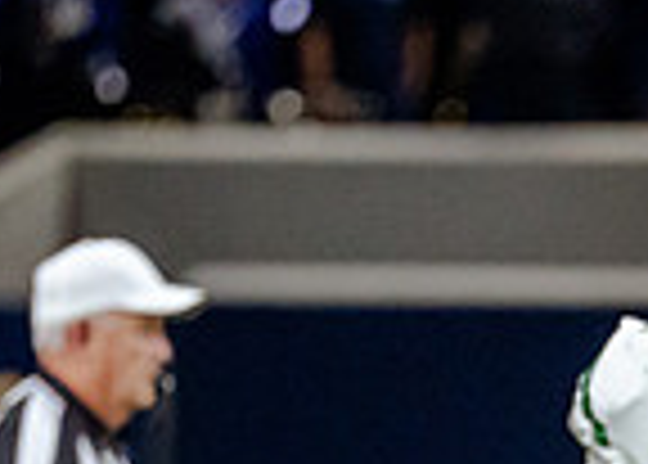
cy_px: 824
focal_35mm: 1203
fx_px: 22150
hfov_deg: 1.7
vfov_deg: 1.2
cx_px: 966
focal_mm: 200
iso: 3200
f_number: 2.8
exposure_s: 1/1250
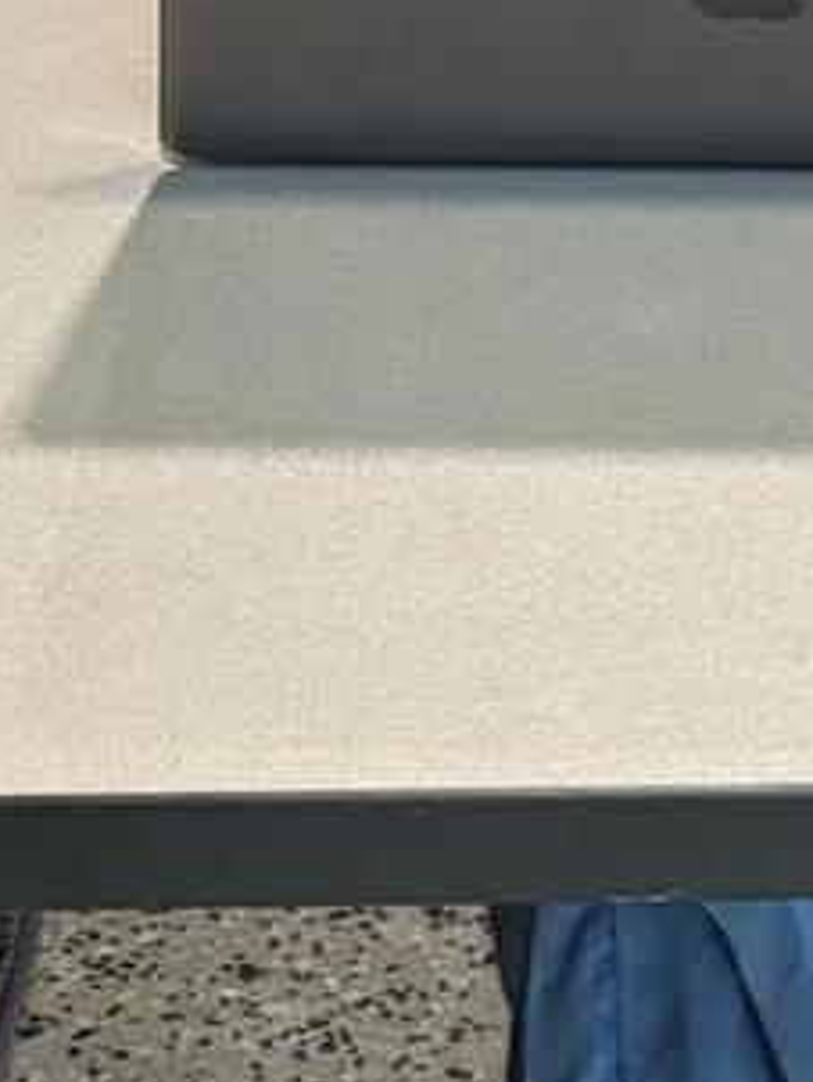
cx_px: 100
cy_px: -930
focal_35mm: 165
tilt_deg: -15.9
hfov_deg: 9.0
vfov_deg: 11.1
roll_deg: +0.1
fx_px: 5160
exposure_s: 1/60
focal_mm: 5.96
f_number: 1.6
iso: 250
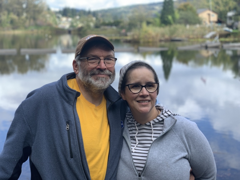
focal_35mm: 52
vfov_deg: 28.0
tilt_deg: -8.5
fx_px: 361
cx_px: 120
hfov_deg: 36.8
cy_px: 90
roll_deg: +0.8
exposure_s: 1/214
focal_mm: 6
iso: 16
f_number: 2.4
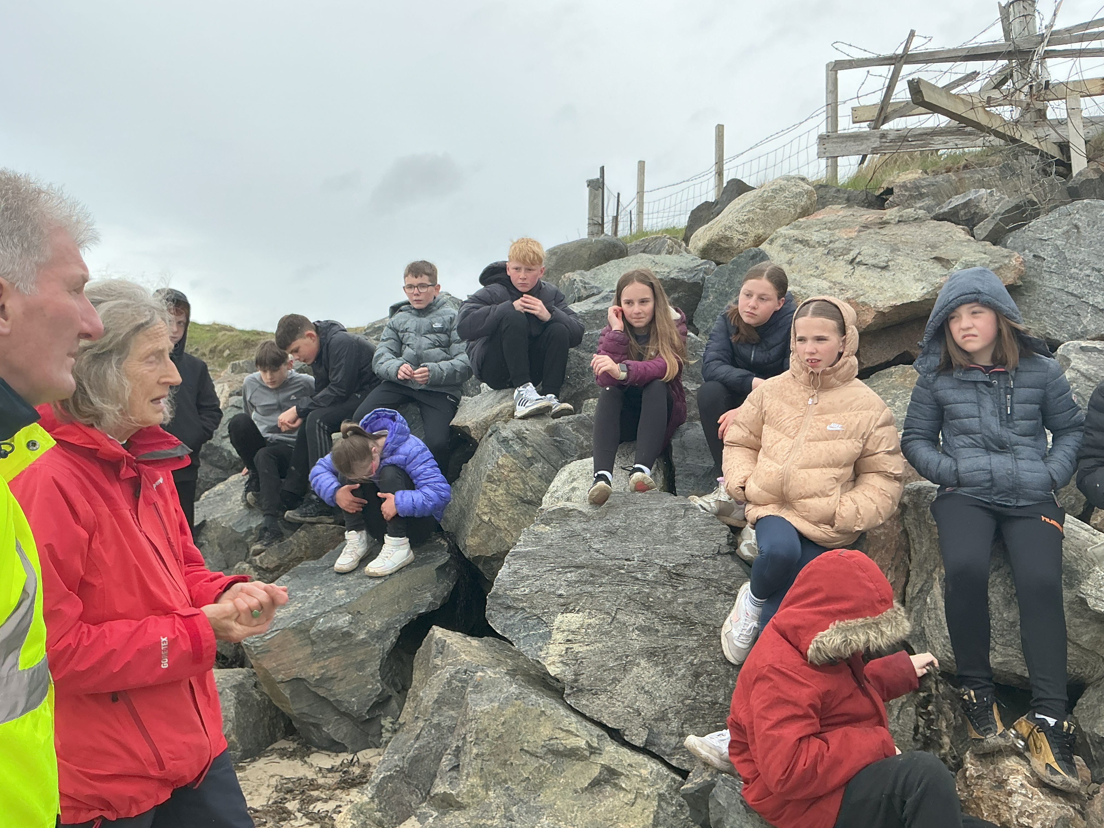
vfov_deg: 48.2
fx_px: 925
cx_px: 552
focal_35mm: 29
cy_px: 414
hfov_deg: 61.7
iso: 25
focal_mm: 3
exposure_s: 1/855
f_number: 1.8
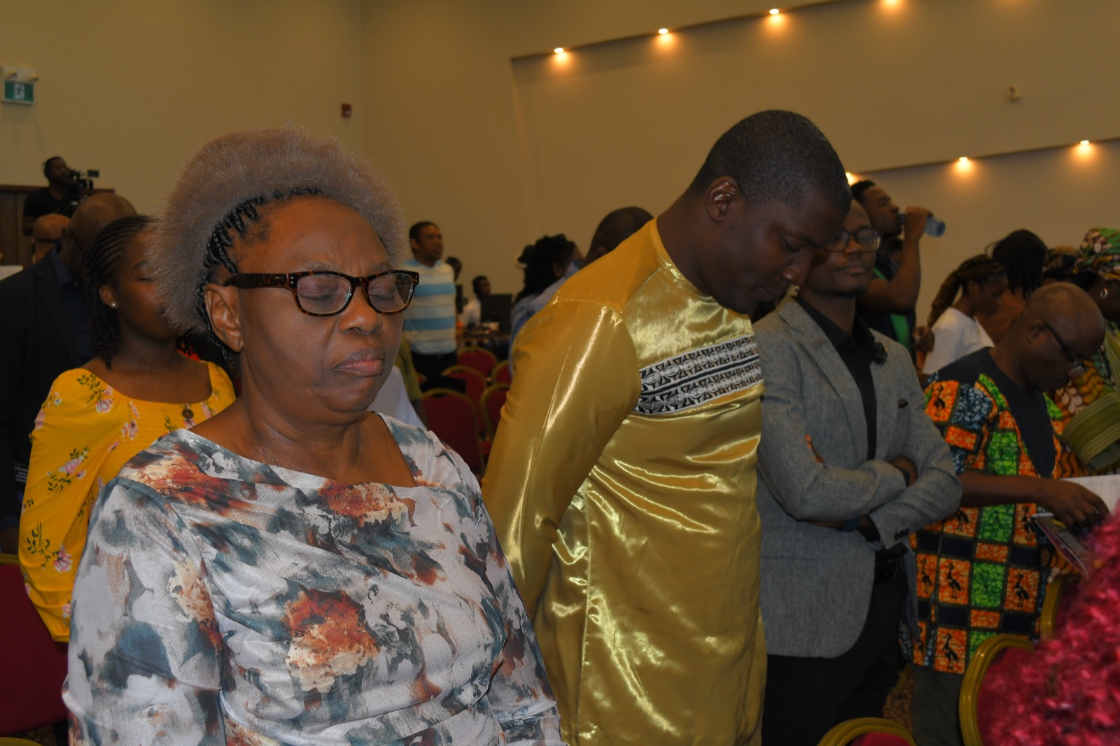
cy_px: 373
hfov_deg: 49.6
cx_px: 560
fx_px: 1213
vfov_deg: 34.2
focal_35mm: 39
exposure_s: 1/200
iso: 500
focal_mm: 26
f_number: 6.3
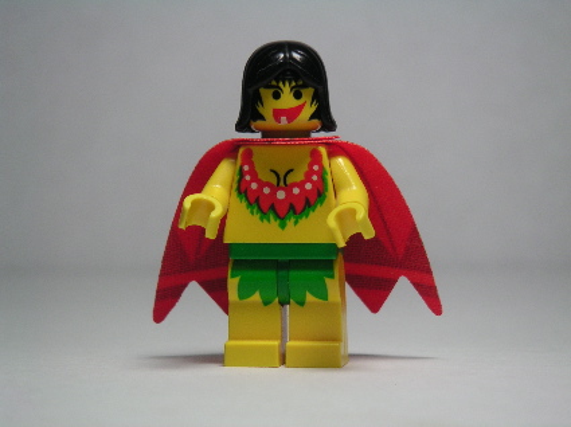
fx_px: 1829
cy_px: 214
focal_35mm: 111
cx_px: 286
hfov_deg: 17.7
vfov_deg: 13.3
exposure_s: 1/111
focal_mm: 17.1
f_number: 3.6
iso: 64
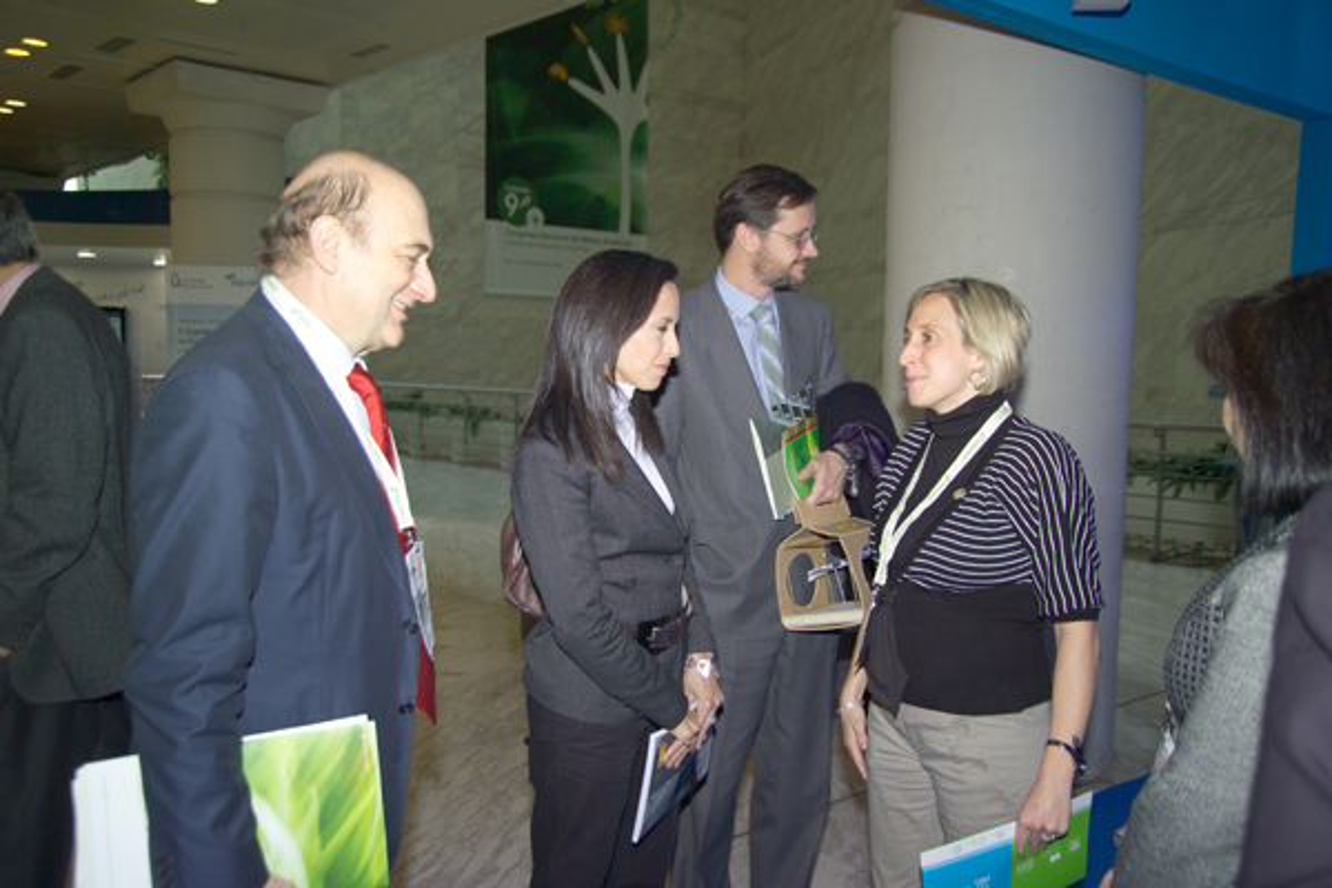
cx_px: 666
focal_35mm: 33
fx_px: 1221
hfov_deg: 57.2
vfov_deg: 40.0
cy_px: 444
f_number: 4.8
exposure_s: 1/45
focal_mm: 33
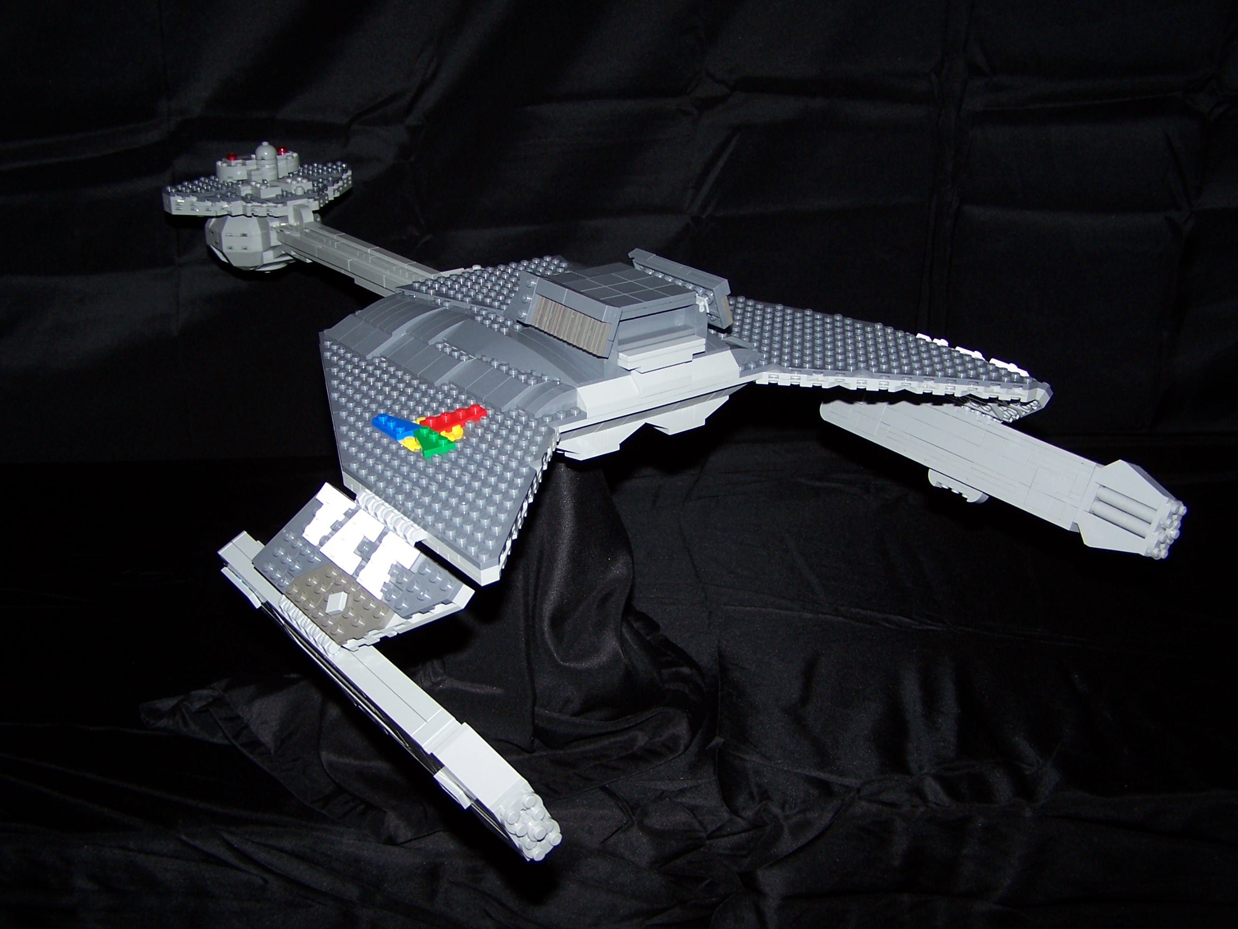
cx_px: 619
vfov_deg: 37.7
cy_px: 464
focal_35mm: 38
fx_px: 1359
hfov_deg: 49.0
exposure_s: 1/60
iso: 80
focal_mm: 6.3
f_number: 2.8
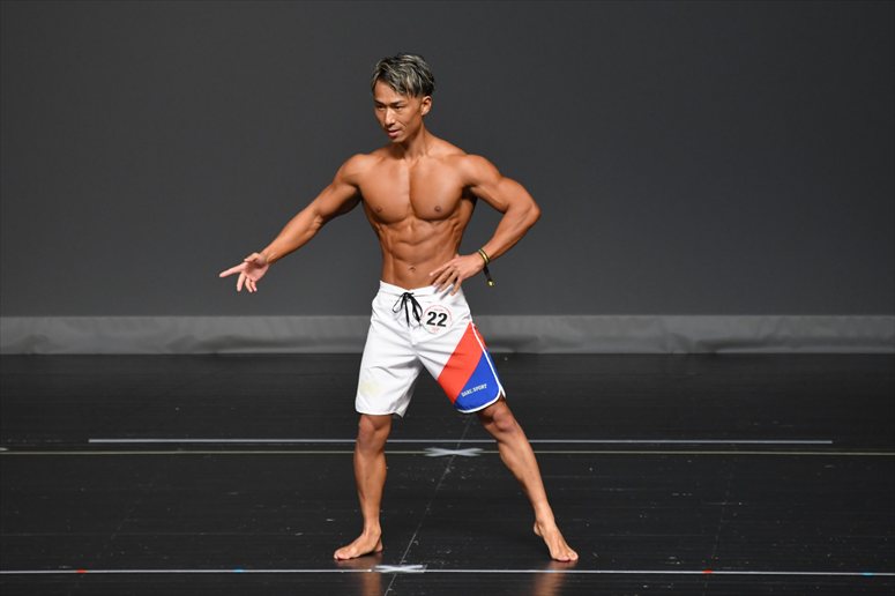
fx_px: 9318
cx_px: 448
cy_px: 298
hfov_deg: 5.5
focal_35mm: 375
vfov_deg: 3.7
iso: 2000
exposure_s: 1/400
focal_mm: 250
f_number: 5.6
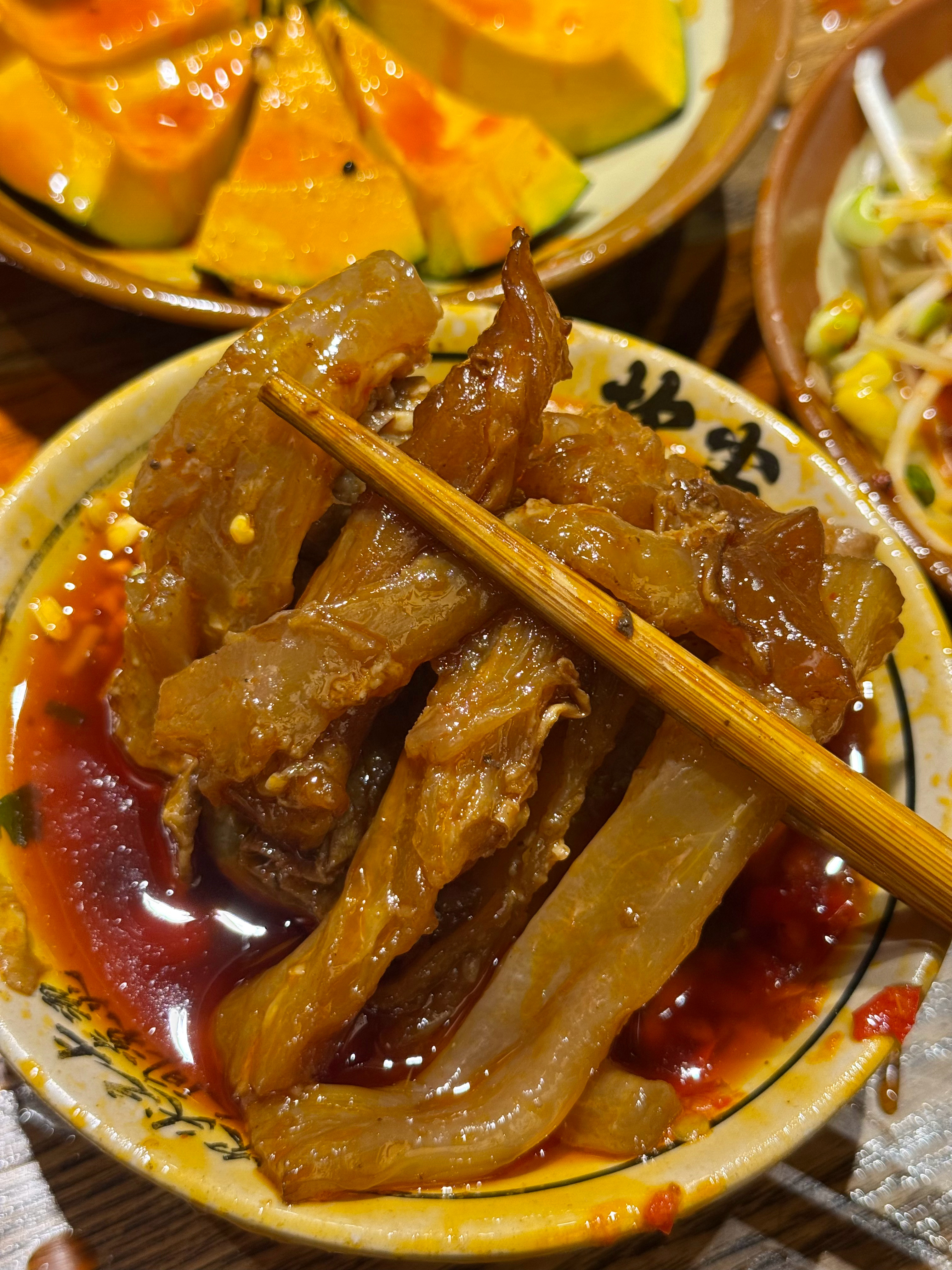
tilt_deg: -58.2
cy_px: 635
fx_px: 1760
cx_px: 476
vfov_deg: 39.7
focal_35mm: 48
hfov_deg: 30.3
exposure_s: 1/100
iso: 80
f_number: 1.78
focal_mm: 6.76
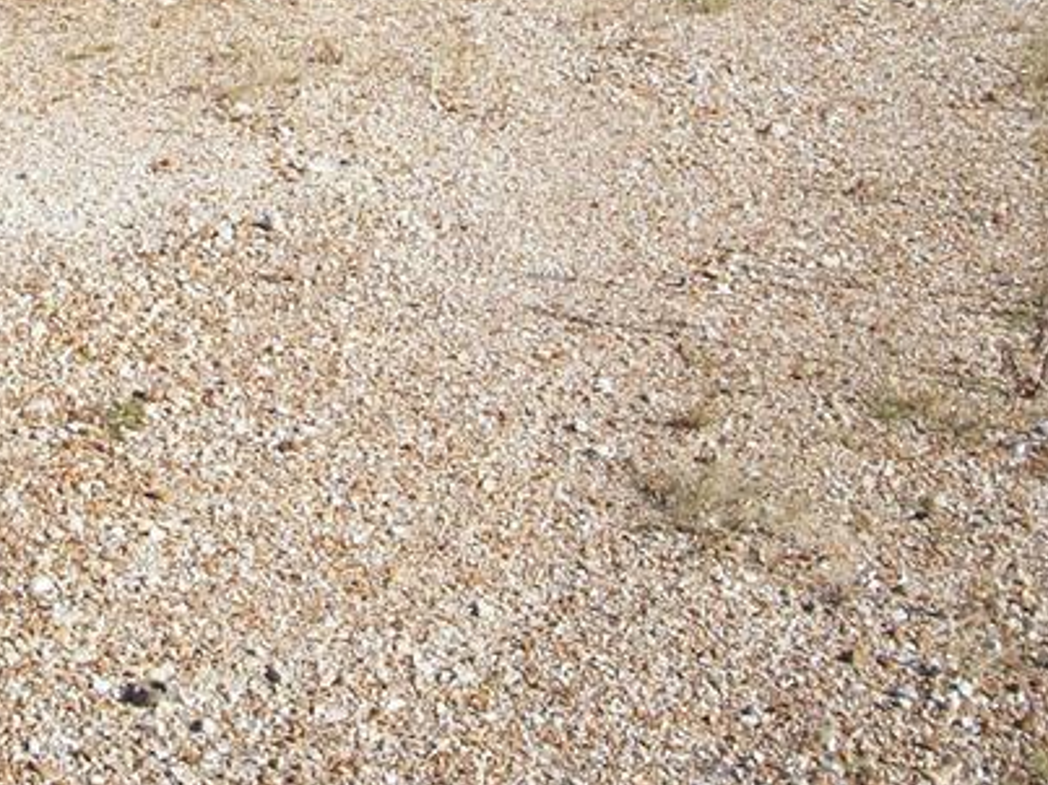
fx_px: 2694
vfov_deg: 16.3
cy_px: 44
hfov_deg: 21.9
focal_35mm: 89
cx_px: 315
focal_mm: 6.3
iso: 80
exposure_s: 1/400
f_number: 5.6
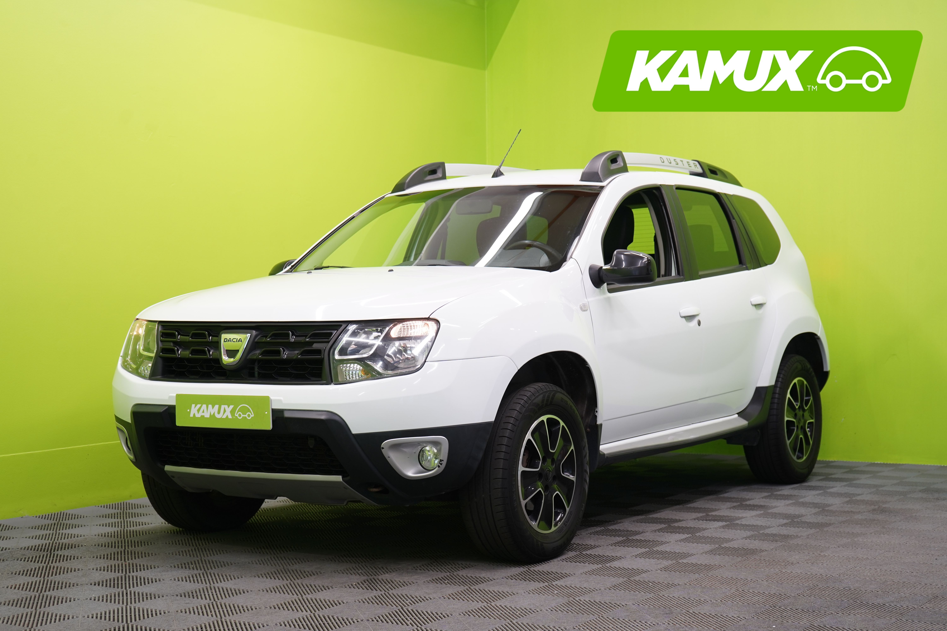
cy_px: 316
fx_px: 1473
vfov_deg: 24.2
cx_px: 474
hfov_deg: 35.6
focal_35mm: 56
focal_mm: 56
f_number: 5
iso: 400
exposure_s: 1/30
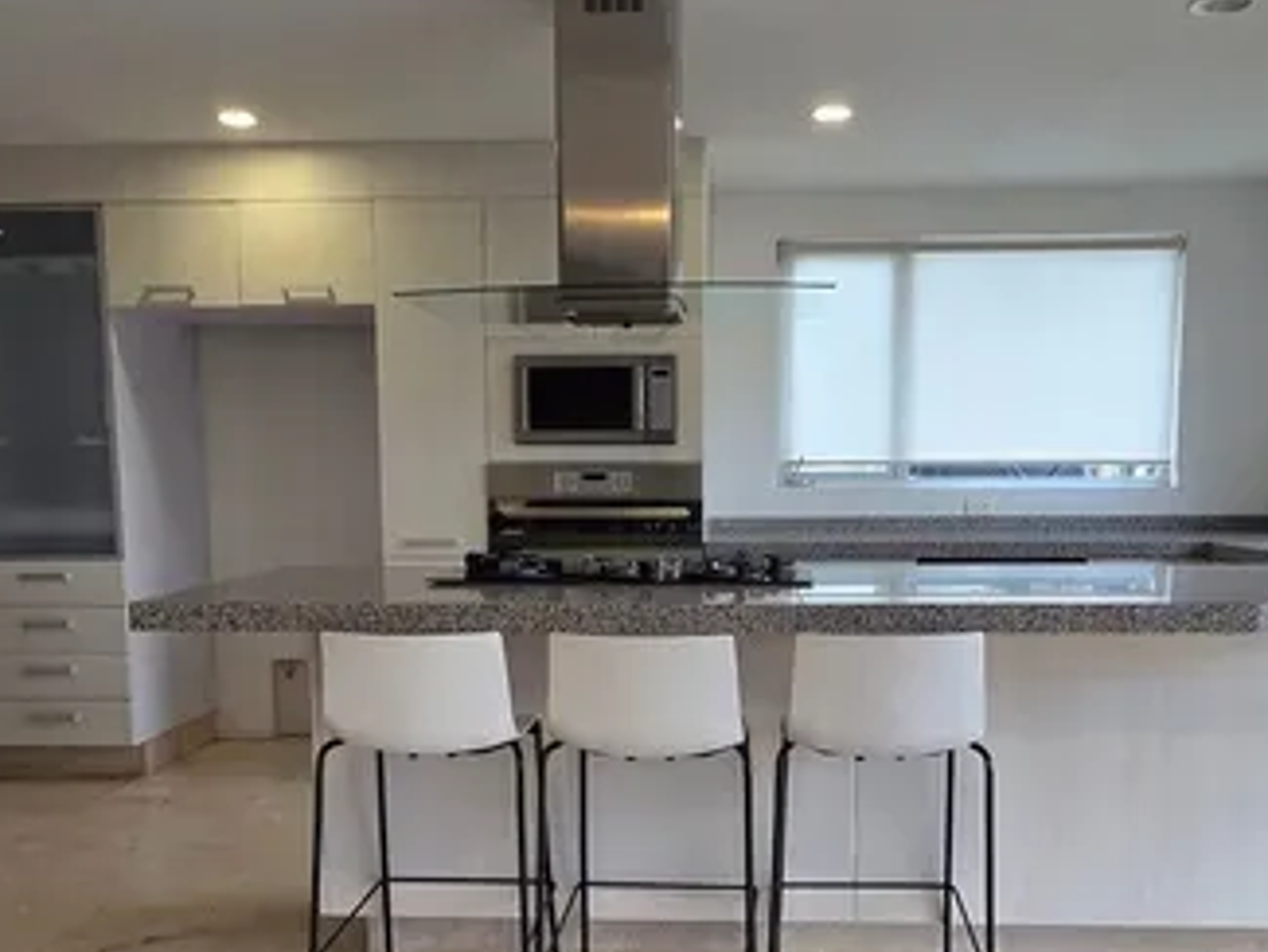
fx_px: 1173
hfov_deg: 56.8
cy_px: 652
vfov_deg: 43.4
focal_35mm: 32
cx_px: 655
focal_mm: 2.2
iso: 80
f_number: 2.2
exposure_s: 1/120
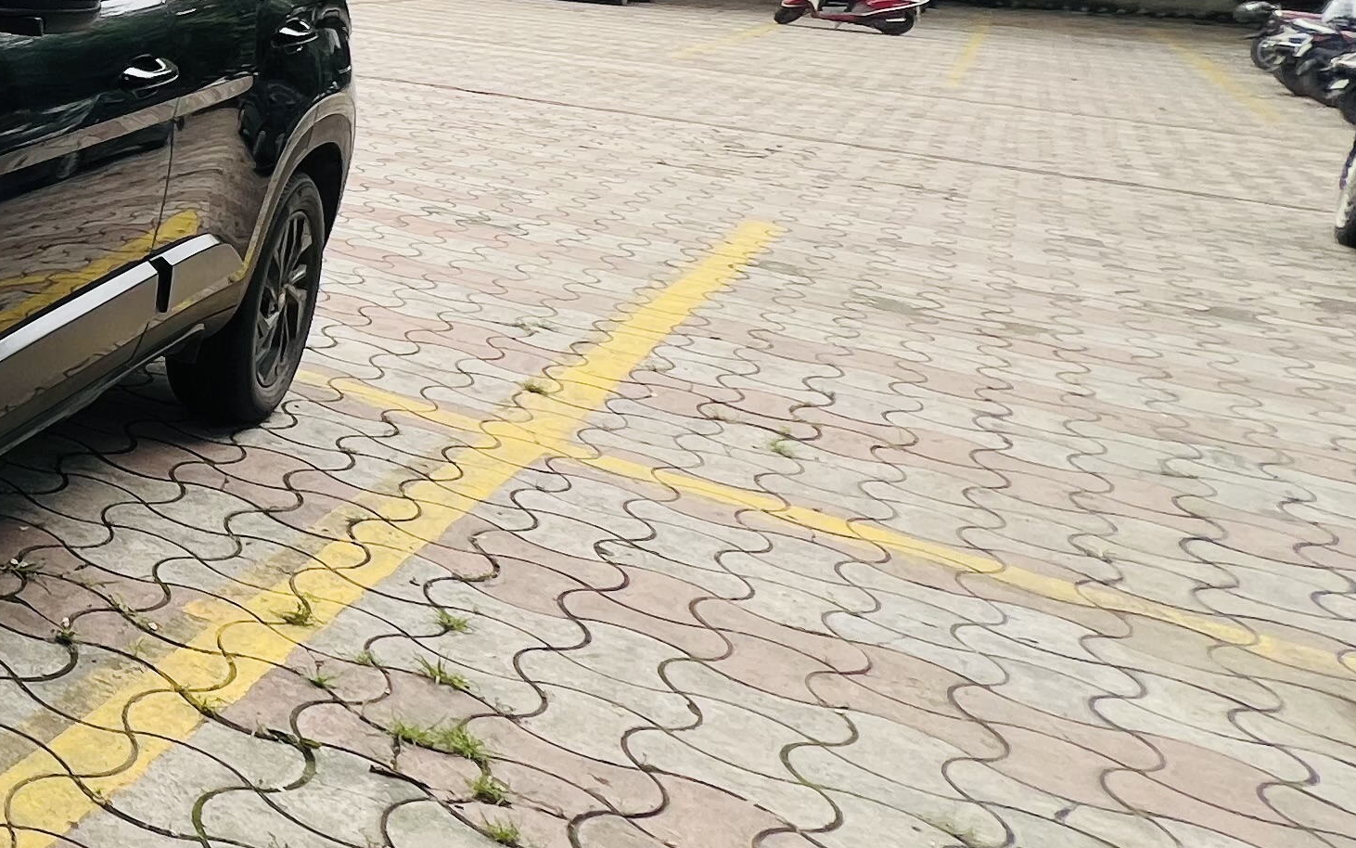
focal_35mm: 38
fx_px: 1404
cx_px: -471
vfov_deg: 32.4
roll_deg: -3.5
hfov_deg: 33.9
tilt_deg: -10.5
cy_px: 137
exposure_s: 1/381
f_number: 1.8
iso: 32
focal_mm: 1.57
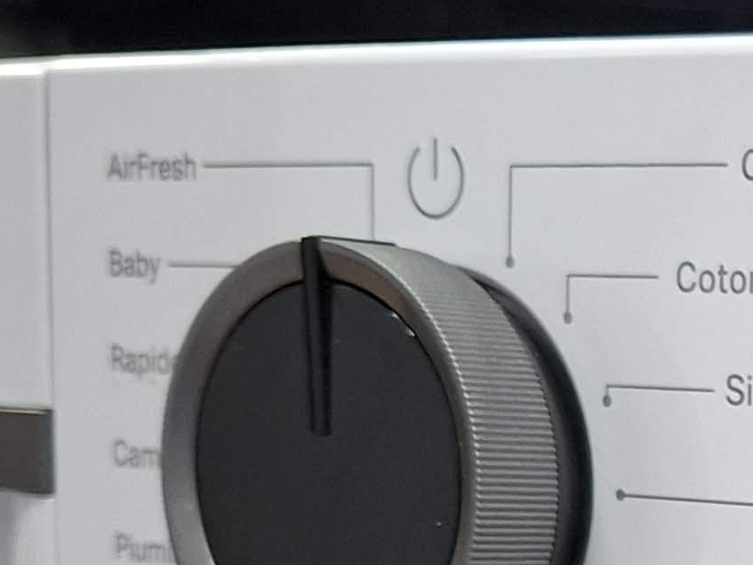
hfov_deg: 15.5
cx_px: 1354
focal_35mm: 109
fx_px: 2371
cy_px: 841
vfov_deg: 12.9
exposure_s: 1/50
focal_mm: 5.54
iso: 320
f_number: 1.8
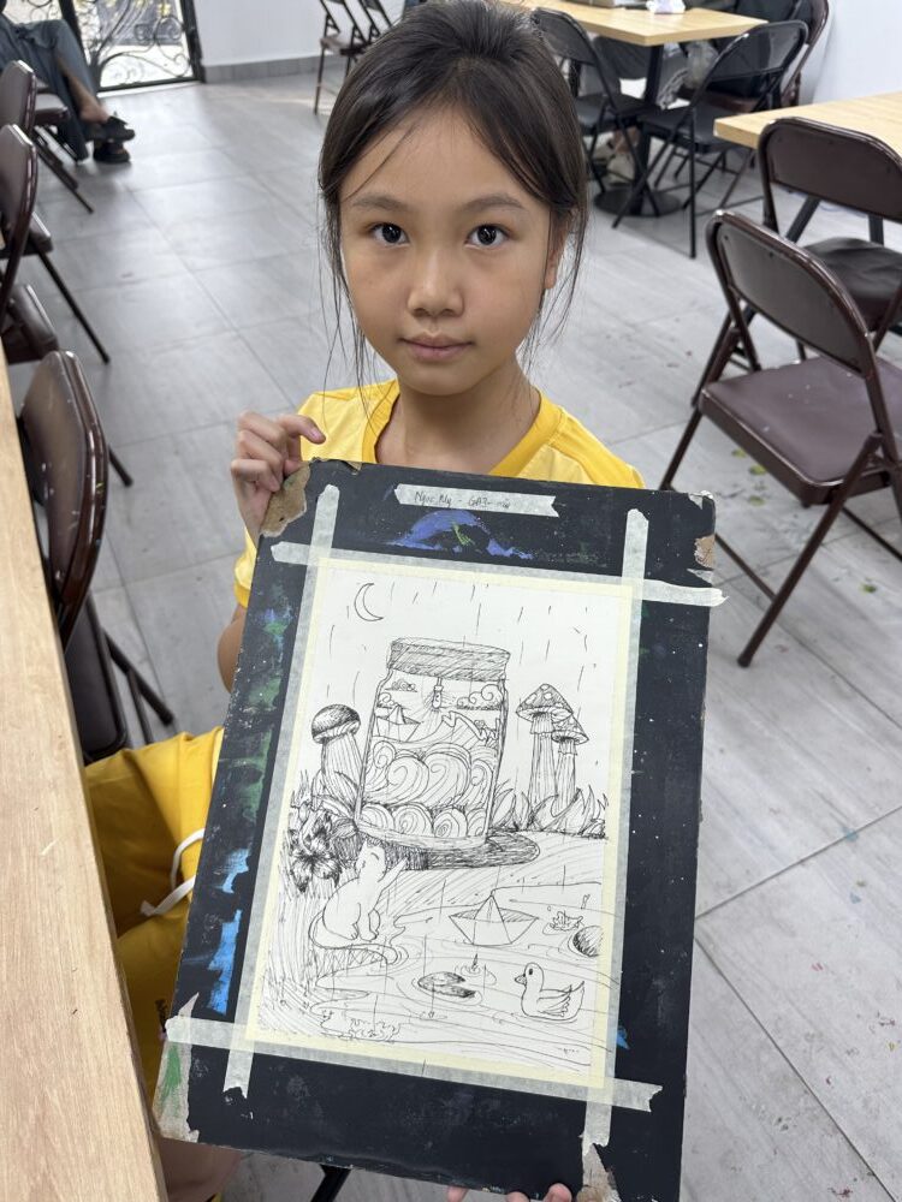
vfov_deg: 71.6
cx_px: 451
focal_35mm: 24
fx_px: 834
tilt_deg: -40.4
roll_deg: -0.9
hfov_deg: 56.8
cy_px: 601
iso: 50
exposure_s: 1/118
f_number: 1.78
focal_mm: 6.86
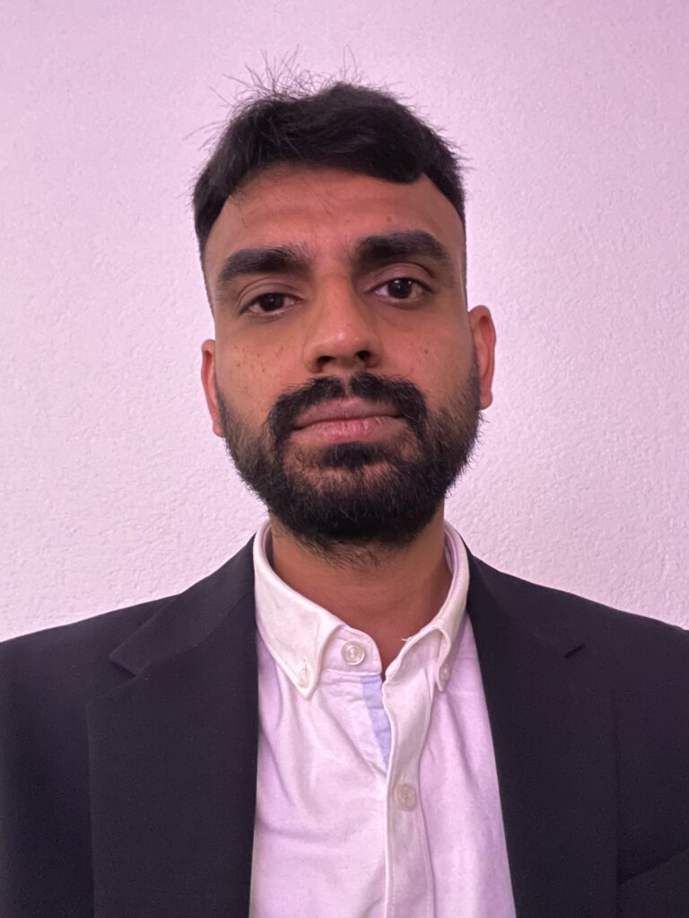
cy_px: 459
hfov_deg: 46.8
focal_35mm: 30
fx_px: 796
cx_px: 344
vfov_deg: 60.0
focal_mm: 2.71
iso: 2000
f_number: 2.2
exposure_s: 1/15
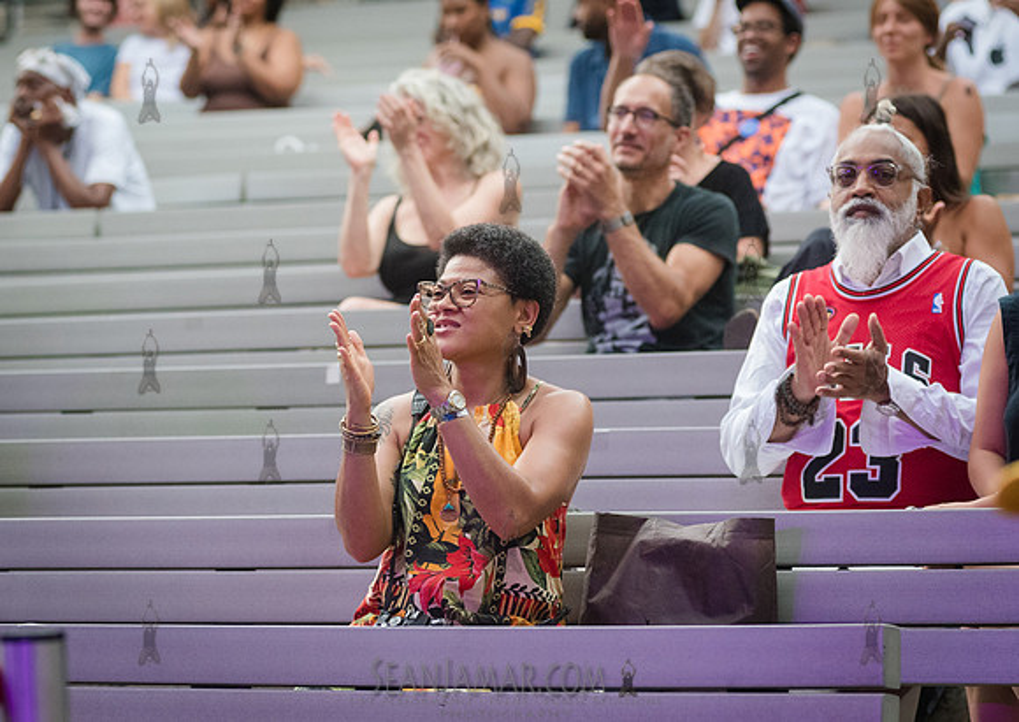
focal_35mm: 165
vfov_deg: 8.7
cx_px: 421
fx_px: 4768
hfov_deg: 12.2
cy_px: 388
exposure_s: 1/1000
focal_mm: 120
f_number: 4
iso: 4000
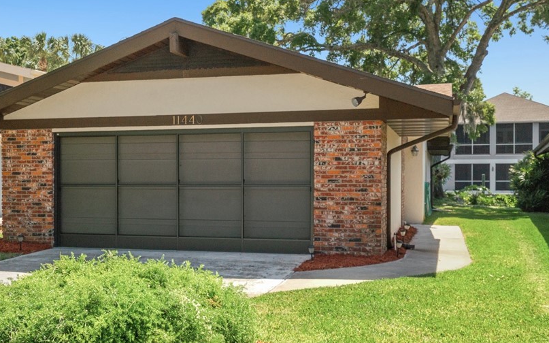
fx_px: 718
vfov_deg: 26.8
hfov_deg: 41.5
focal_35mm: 48
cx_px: 207
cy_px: 187
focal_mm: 35
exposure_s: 1/1600
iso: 400
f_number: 8
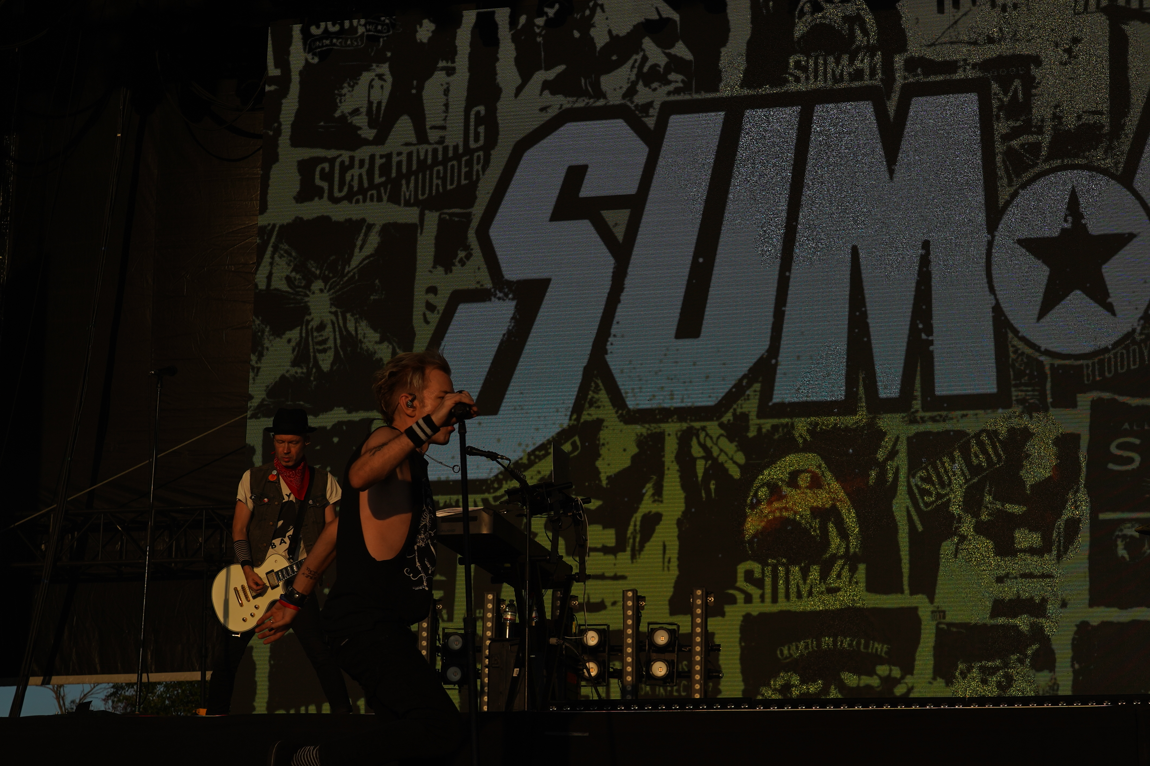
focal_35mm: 62
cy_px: 531
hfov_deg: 32.3
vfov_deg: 21.8
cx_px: 650
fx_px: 1980
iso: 100
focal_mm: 44
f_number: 8
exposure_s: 1/800
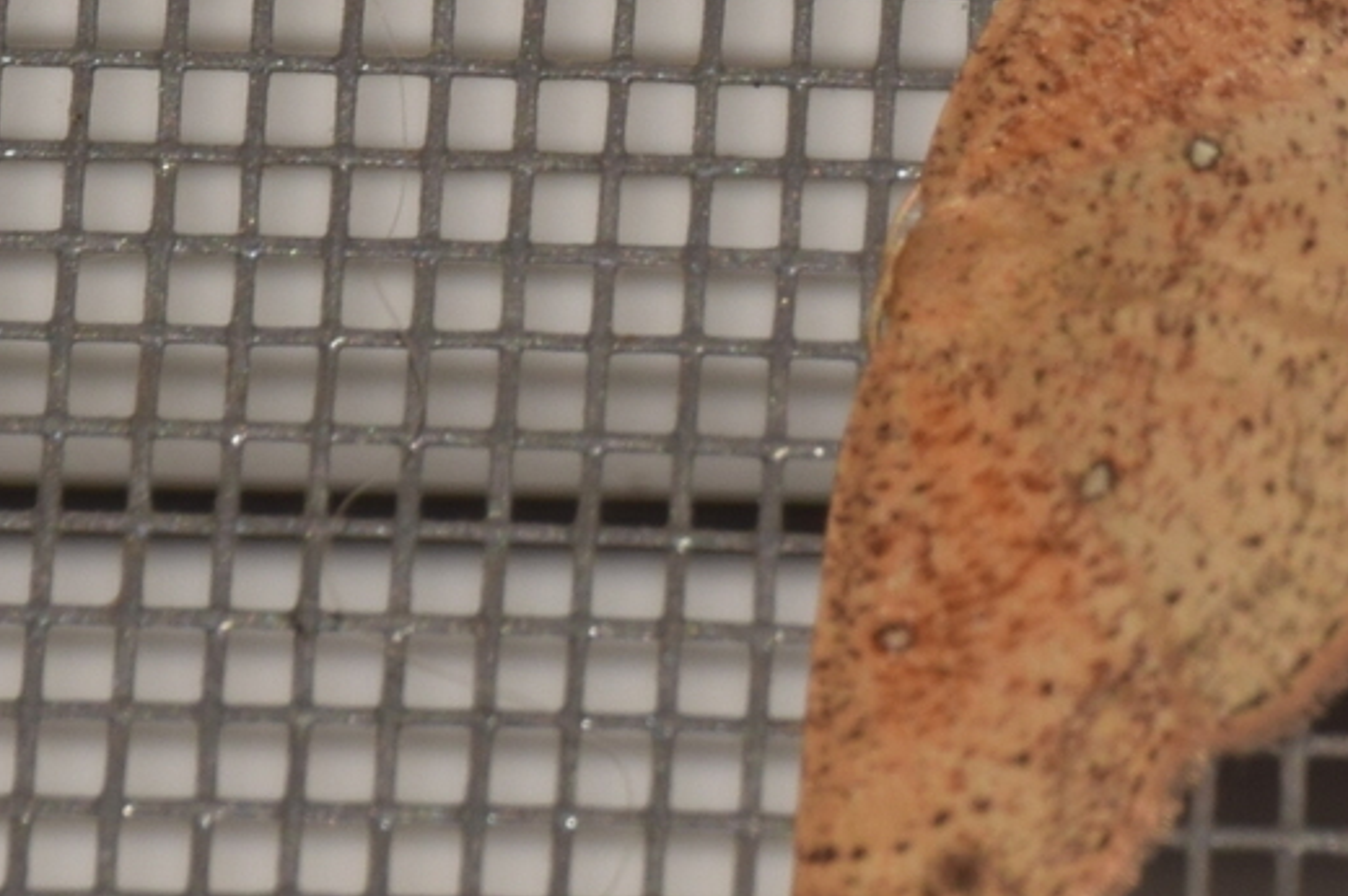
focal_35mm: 388
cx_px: 1133
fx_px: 14519
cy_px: 399
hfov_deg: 5.3
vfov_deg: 3.5
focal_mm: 140
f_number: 16
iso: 100
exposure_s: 1/200
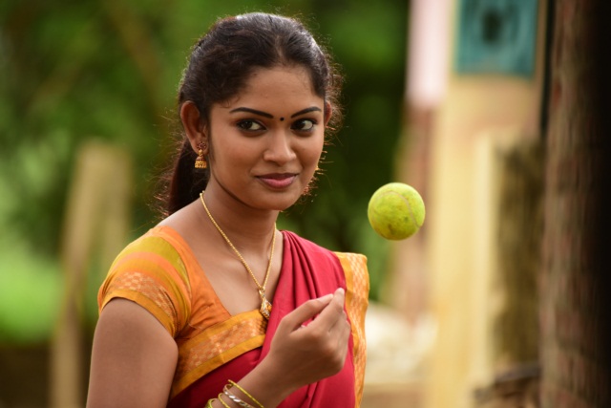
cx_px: 306
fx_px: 5092
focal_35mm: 300
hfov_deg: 6.9
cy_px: 204
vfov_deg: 4.6
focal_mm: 300
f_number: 5.6
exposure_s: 1/250
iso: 400
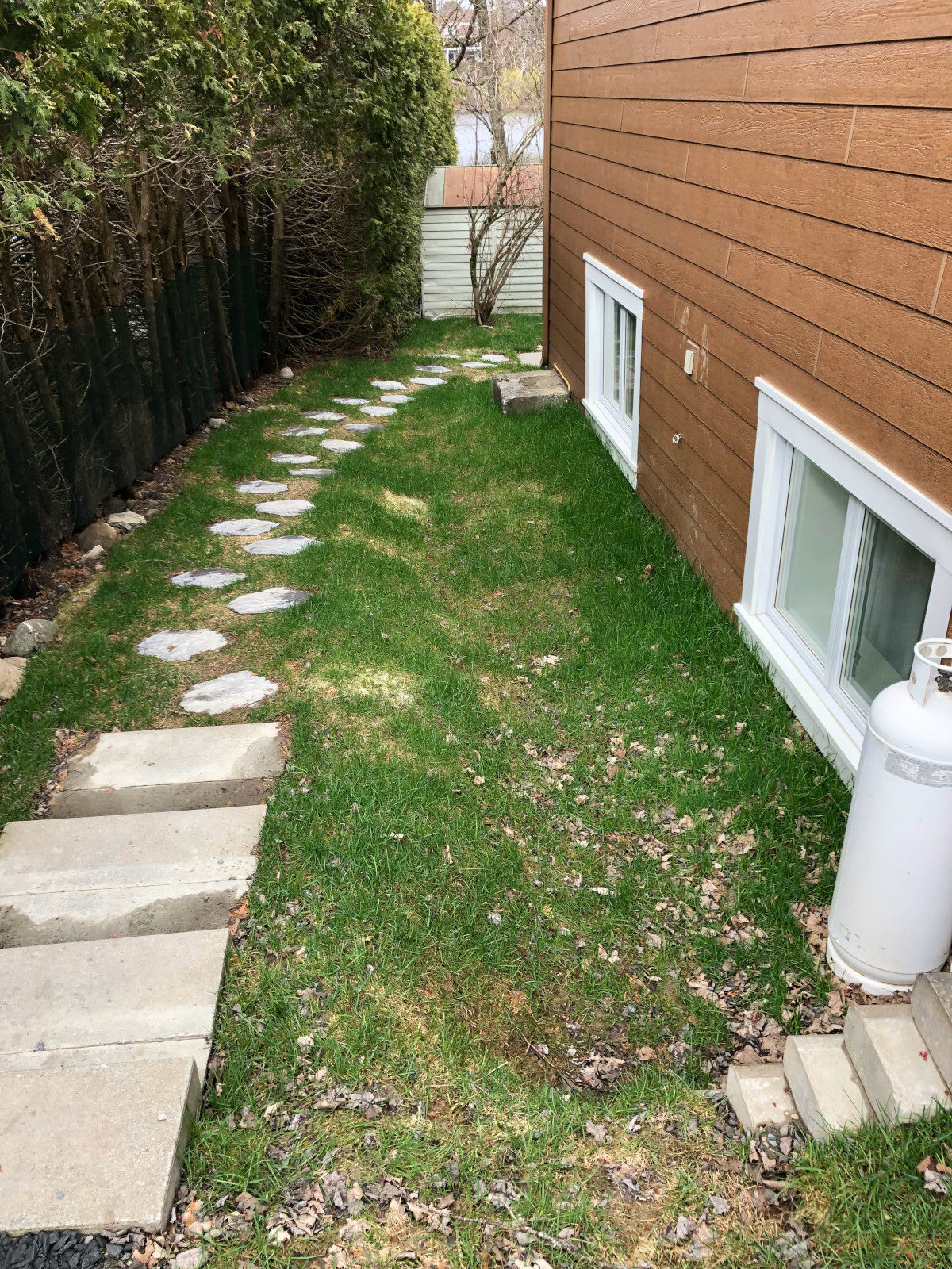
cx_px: 476
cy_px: 634
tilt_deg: -29.0
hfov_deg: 49.7
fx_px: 1027
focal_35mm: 28
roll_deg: +1.8
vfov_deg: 63.4
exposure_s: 1/264
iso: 20
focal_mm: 3.99
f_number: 1.8
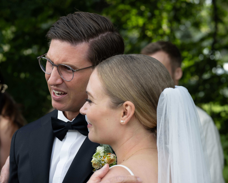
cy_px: 90
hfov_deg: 14.3
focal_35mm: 134
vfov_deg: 11.5
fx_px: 904
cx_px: 57
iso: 160
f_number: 5.6
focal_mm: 85
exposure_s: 1/125
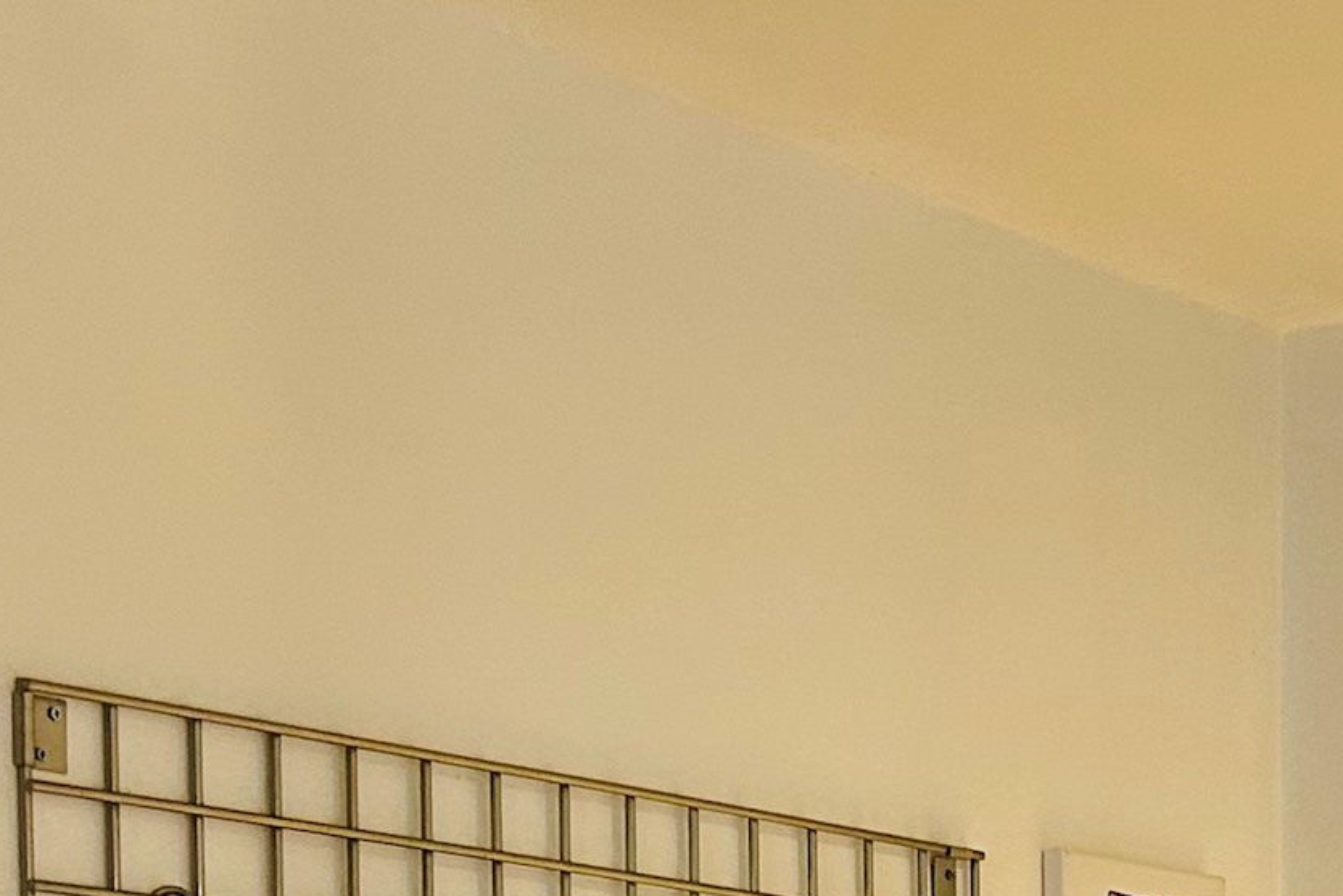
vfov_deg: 12.7
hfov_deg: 19.7
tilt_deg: -4.6
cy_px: 1634
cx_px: 1549
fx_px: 3656
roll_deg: -0.7
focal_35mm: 98
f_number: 1.5
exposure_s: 1/50
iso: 160
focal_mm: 5.7
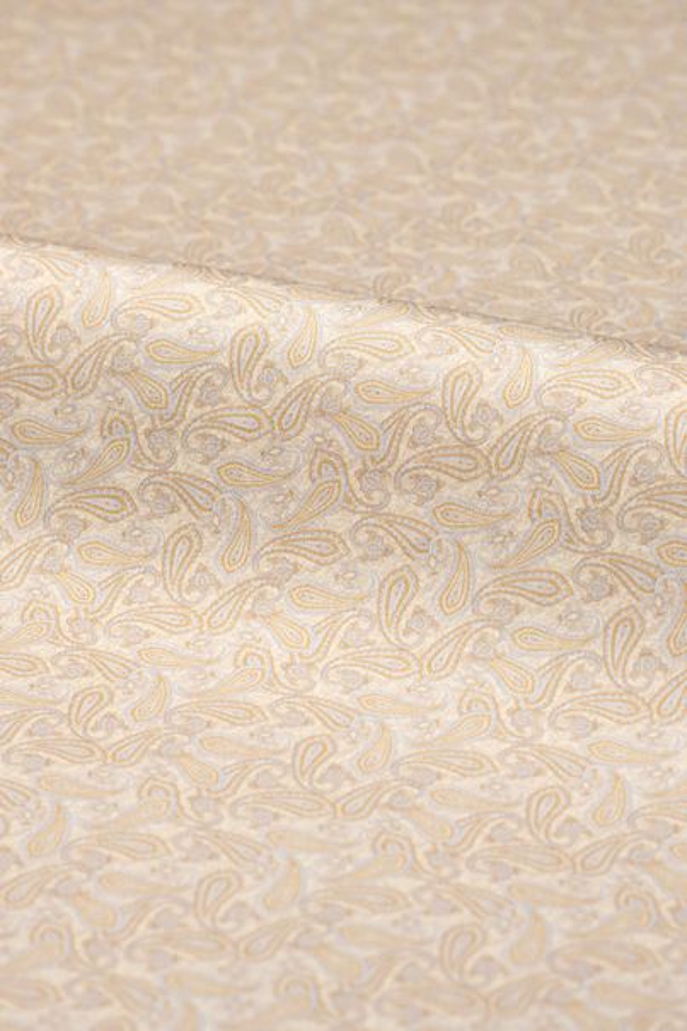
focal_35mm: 85
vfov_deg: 23.9
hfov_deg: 16.1
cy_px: 516
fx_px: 2434
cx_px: 344
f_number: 8
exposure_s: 1/160
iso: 100
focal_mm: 85
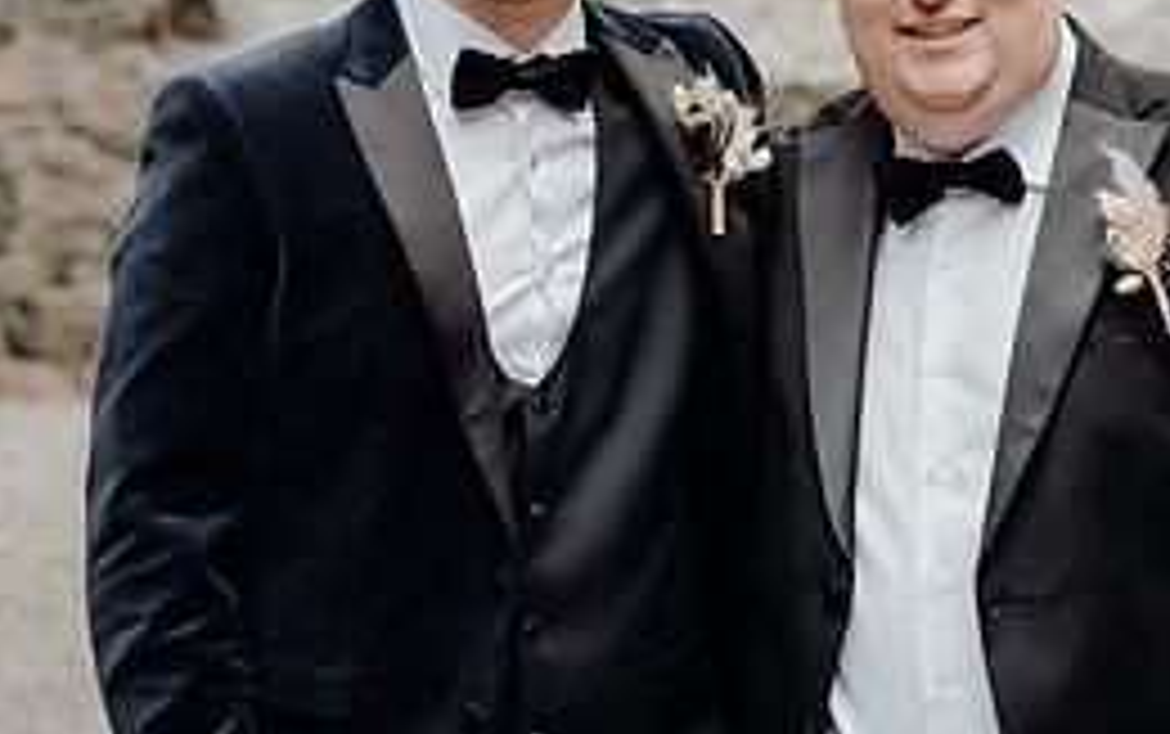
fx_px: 5074
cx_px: 684
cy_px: 385
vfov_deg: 8.3
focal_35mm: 159
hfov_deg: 13.1
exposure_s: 1/160
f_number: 3.5
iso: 125
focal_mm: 70
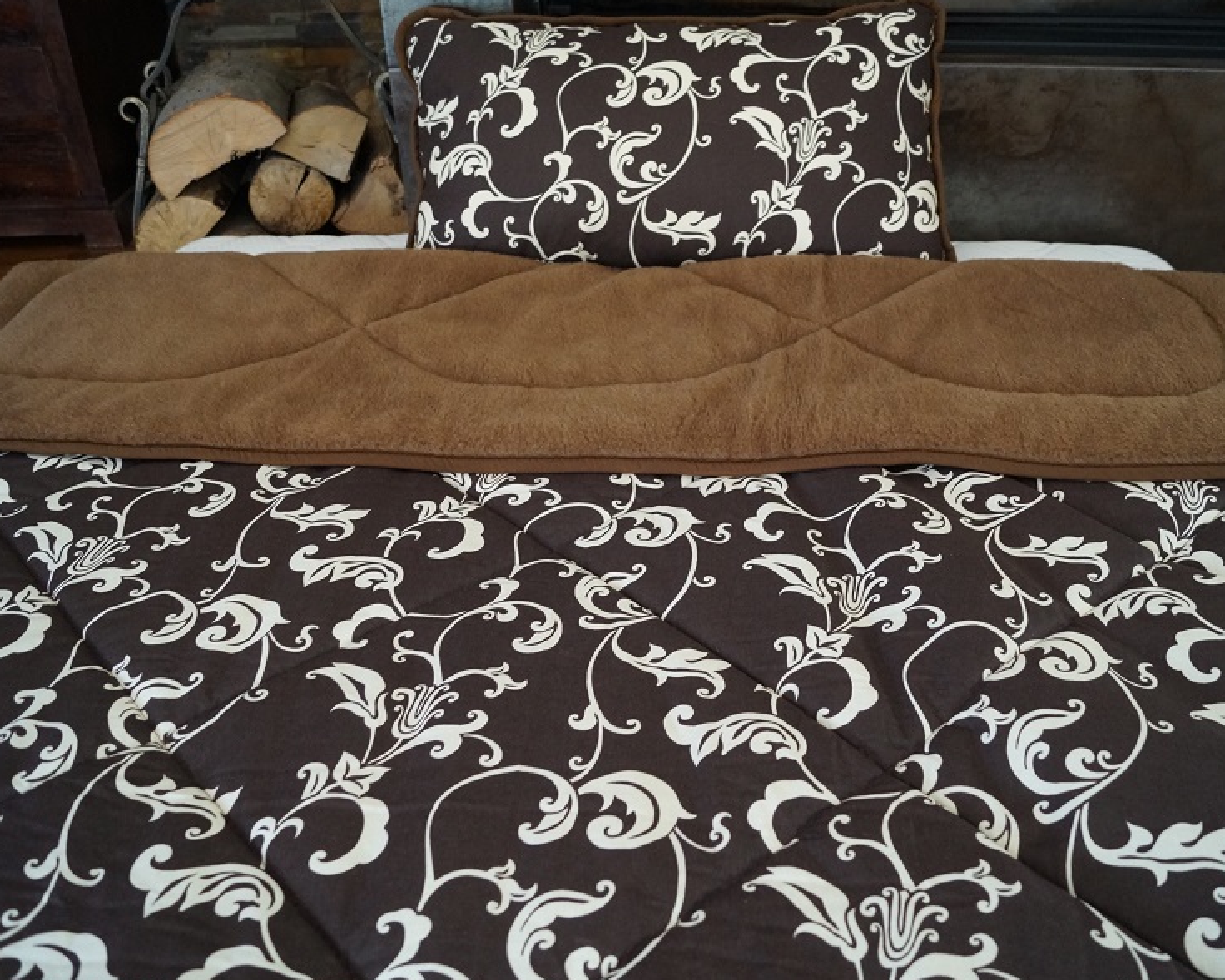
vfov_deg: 47.1
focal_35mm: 31
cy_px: 488
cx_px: 662
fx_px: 1124
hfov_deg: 57.1
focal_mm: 18
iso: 1600
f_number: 4
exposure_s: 1/60
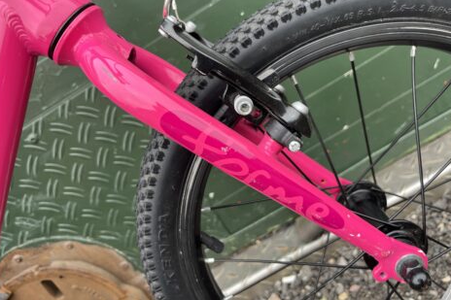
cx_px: 226
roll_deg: +35.0
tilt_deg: -14.6
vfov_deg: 46.2
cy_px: 126
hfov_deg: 65.5
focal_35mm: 28
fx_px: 351
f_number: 1.6
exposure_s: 1/230
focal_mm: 5.1
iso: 40
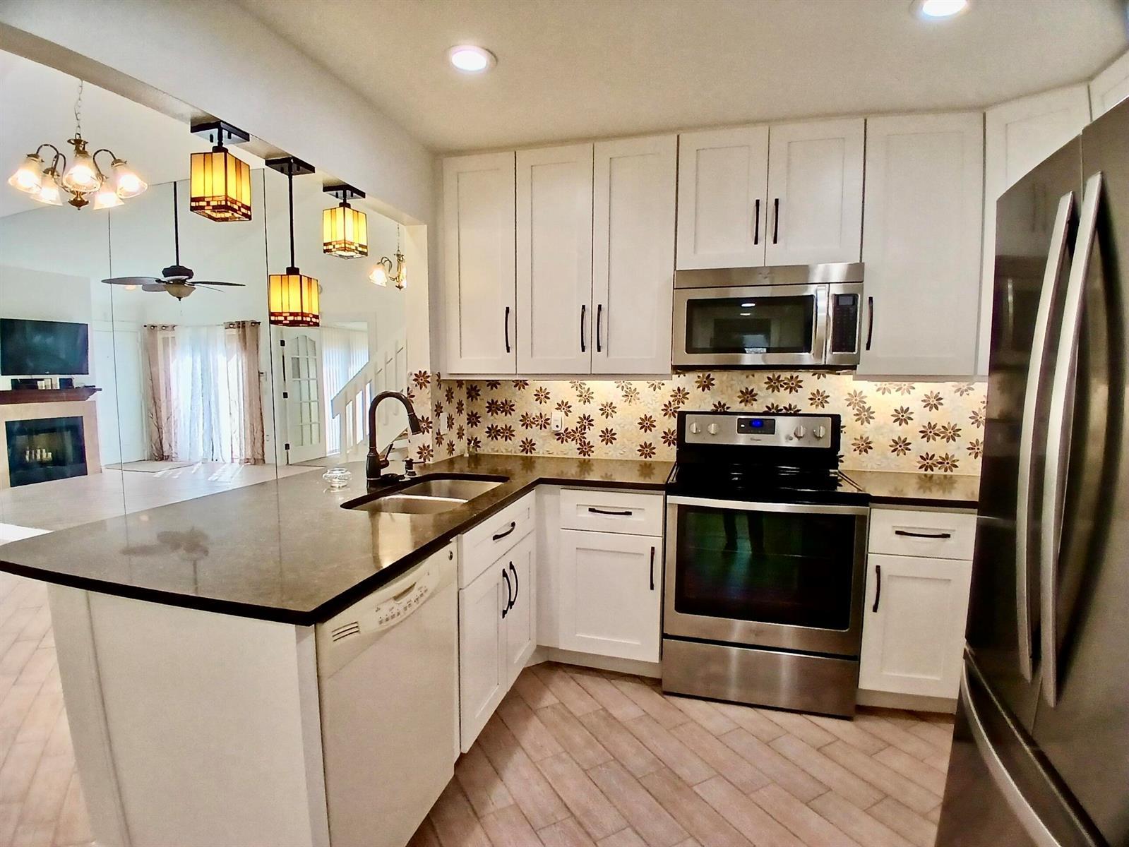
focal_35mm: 17
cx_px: 564
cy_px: 424
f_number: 2.2
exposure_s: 1/60
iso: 50
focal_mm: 1.4
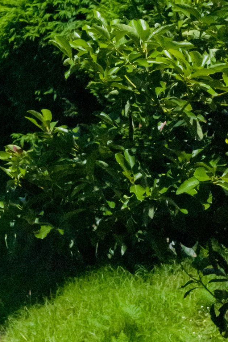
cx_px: -30
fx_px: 1958
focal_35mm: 206
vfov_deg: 10.0
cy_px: 99
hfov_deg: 6.6
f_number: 14
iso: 6400
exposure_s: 1/8000
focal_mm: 50
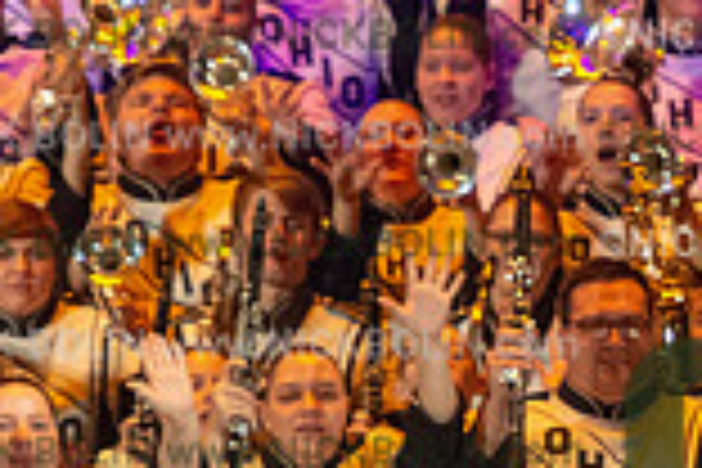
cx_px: 940
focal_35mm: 927
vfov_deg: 1.5
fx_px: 18075
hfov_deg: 2.2
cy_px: 554
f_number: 5.6
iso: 8000
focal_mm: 250
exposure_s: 1/320
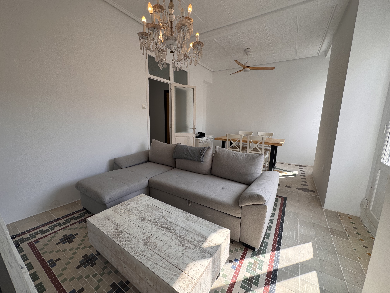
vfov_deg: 85.7
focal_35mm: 14
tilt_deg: -8.8
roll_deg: -0.2
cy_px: 146
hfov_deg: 102.1
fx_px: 158
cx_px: 195
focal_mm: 2.22
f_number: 2.2
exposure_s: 1/220
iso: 40
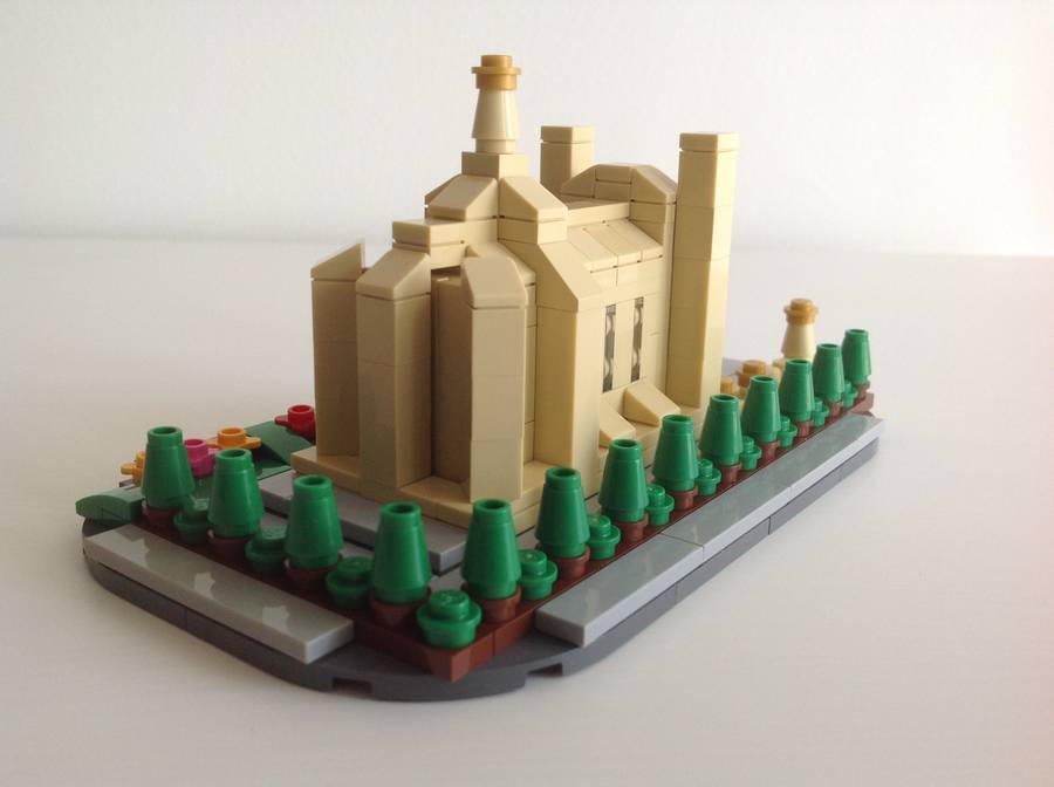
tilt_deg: -17.0
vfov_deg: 40.6
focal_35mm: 35
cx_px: 527
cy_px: 394
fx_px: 1064
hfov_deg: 52.7
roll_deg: -3.0
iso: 80
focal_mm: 4.28
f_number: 2.4
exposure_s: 1/60
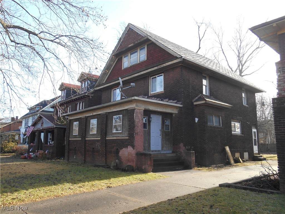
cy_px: 107
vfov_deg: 53.1
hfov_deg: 67.3
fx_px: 214
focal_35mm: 26
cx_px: 142
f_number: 3.4
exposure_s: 1/160
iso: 80
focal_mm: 4.7
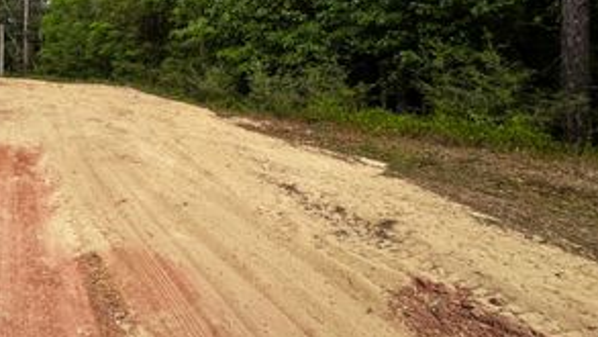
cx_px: 96
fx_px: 412
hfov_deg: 63.7
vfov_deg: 42.8
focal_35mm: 26
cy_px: 79
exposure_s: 1/213
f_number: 2.2
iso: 40
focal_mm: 2.22
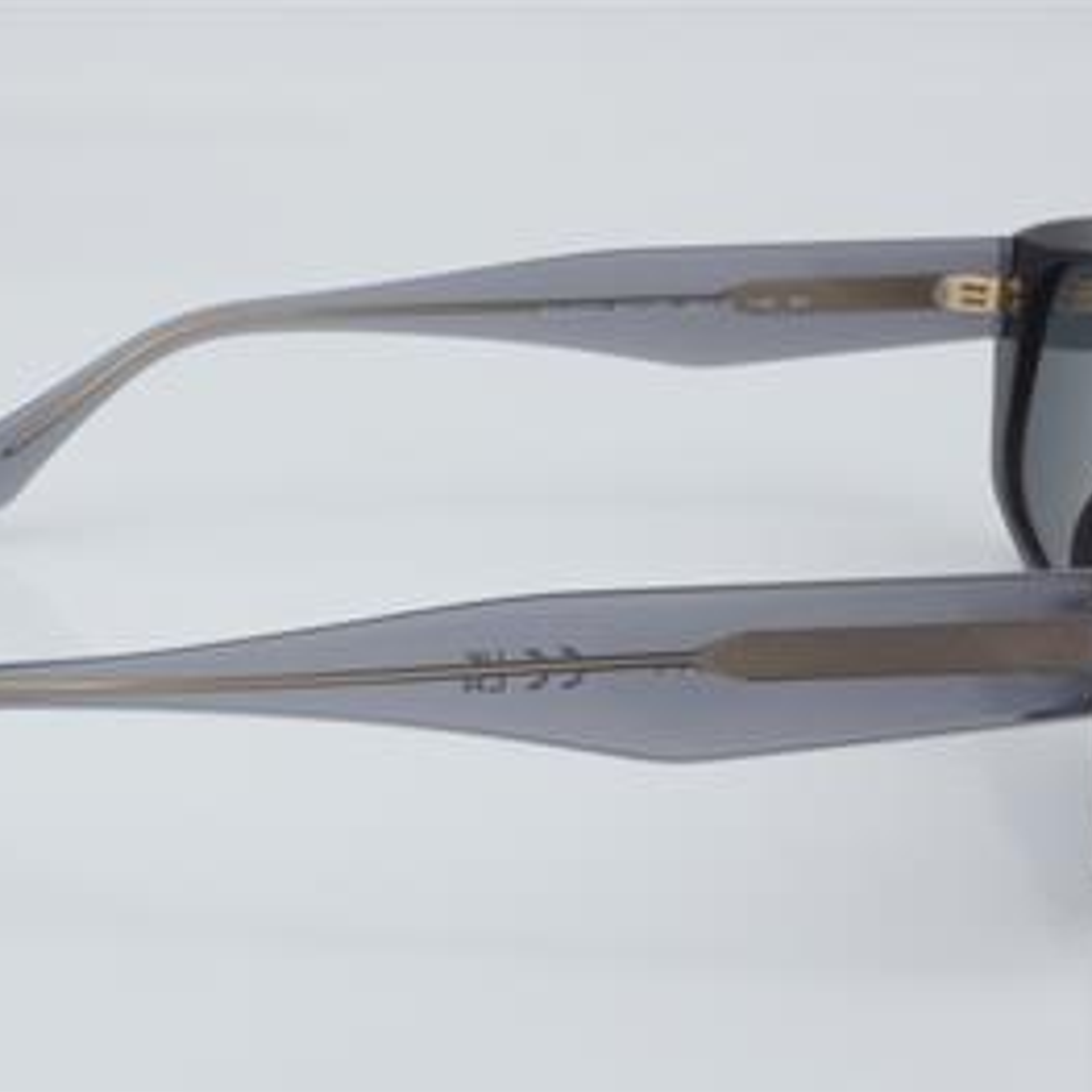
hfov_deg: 17.9
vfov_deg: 17.9
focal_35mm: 97
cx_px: 448
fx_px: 3462
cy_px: 548
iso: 100
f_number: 32
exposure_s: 1/4
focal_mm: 50
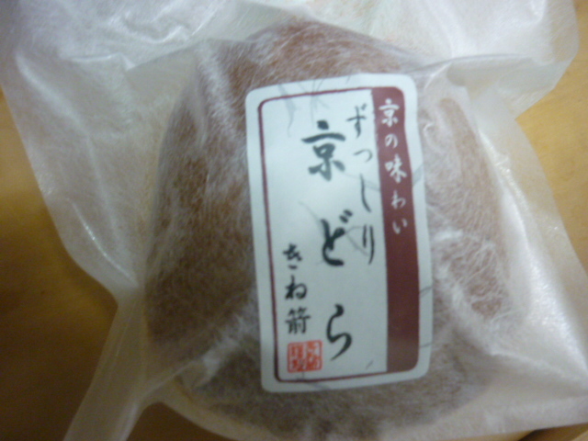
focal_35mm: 33
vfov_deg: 42.9
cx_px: 294
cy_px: 220
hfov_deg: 55.4
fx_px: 561
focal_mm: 5.5
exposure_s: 1/25
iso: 400
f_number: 2.8
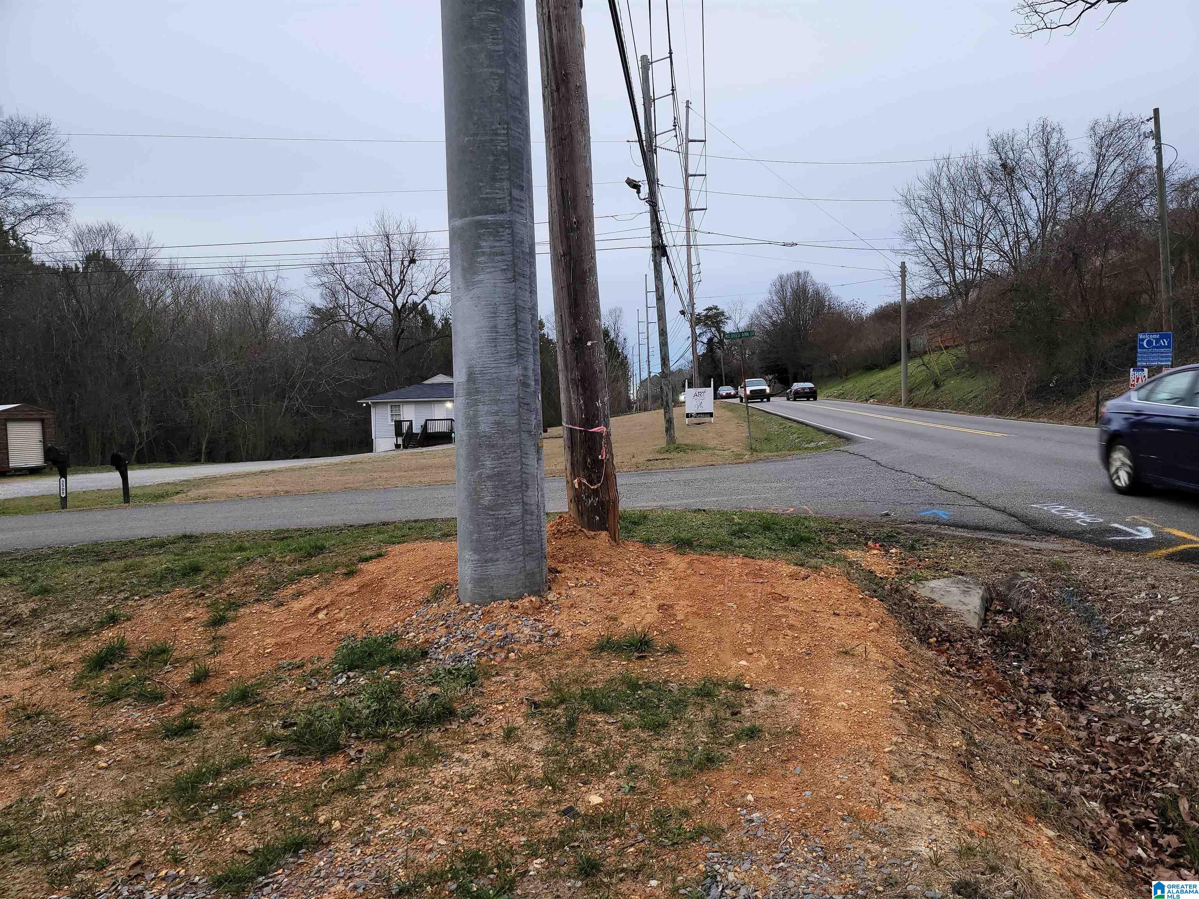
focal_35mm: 24
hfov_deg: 71.6
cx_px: 600
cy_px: 450
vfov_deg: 56.8
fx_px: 831
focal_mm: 6.7
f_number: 1.8
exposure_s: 1/146
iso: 16
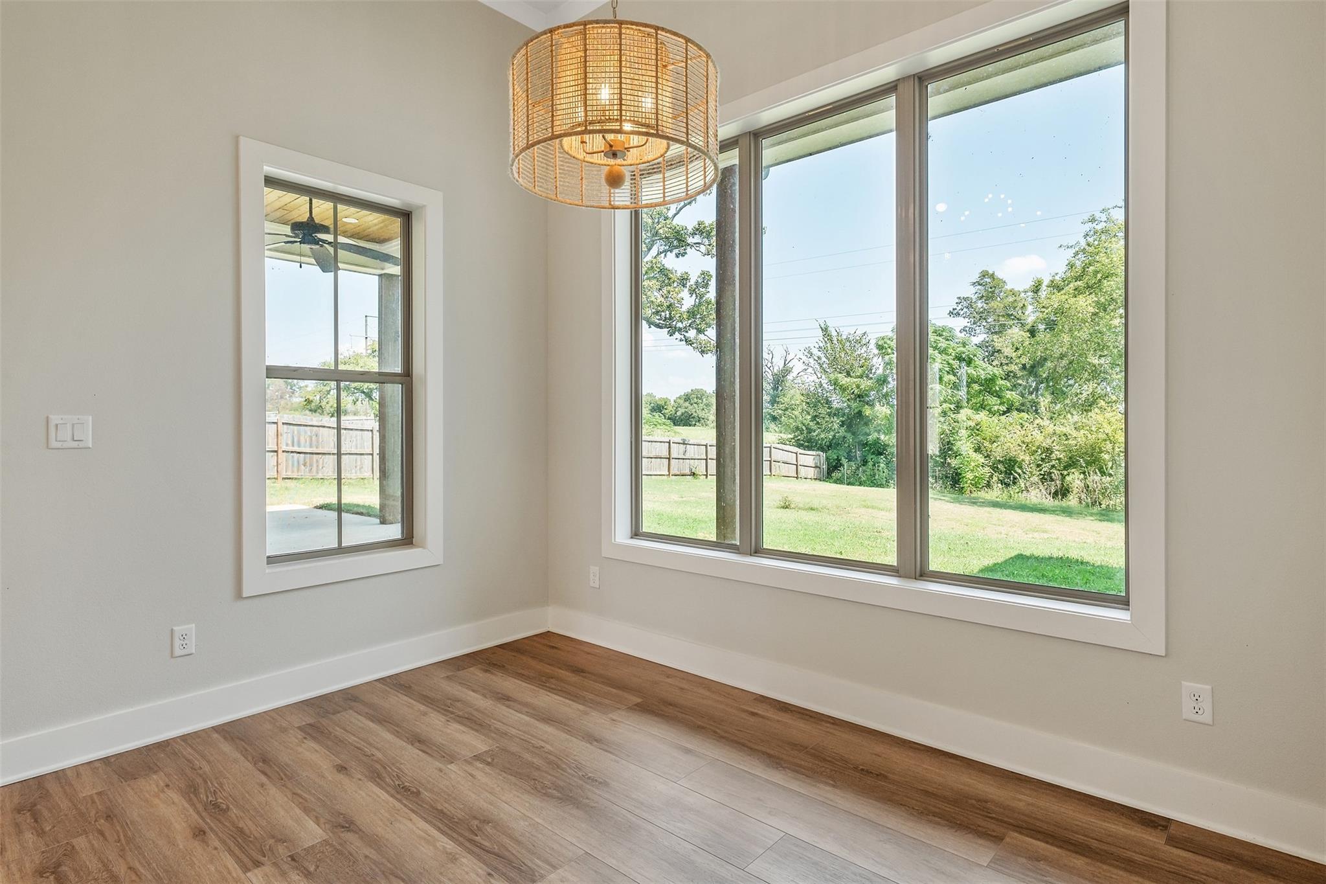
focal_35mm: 19
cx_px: 663
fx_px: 700
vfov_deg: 64.5
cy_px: 442
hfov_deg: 86.9
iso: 800
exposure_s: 1/100
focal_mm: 19
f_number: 8
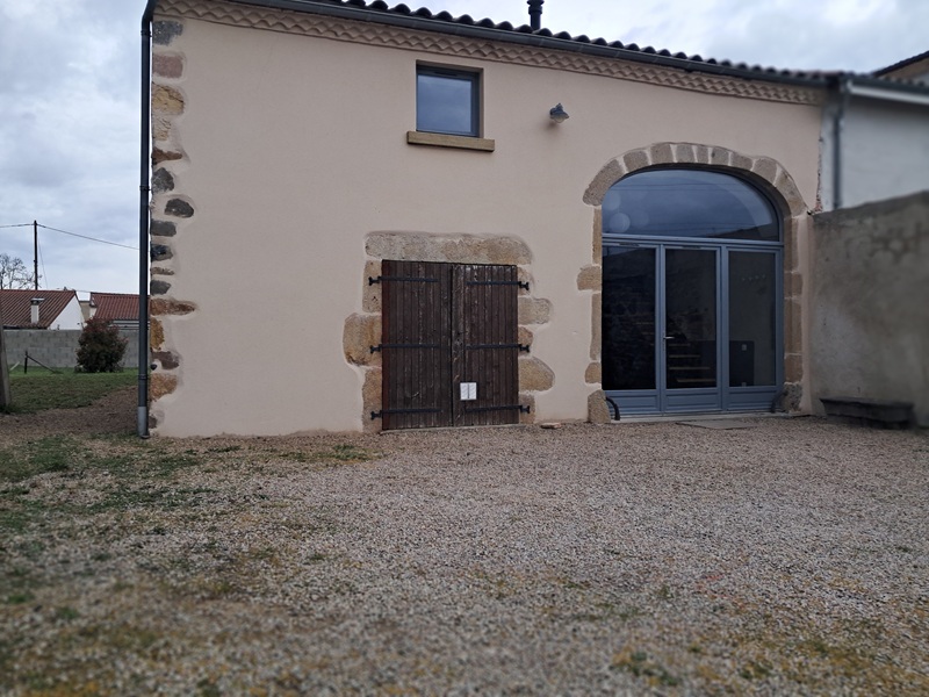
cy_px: 348
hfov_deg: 65.3
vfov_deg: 51.4
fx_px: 725
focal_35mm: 27
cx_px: 464
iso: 50
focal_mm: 4
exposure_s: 1/204
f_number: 1.8
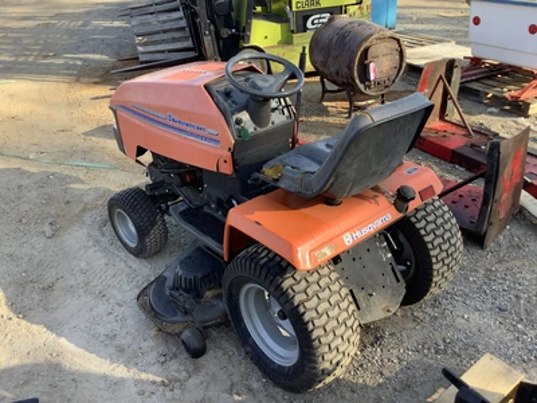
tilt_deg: -30.1
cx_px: 268
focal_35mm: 31
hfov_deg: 58.4
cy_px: 202
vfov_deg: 45.4
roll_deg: +3.6
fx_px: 481
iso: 25
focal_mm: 3.3
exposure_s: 1/162
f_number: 2.4
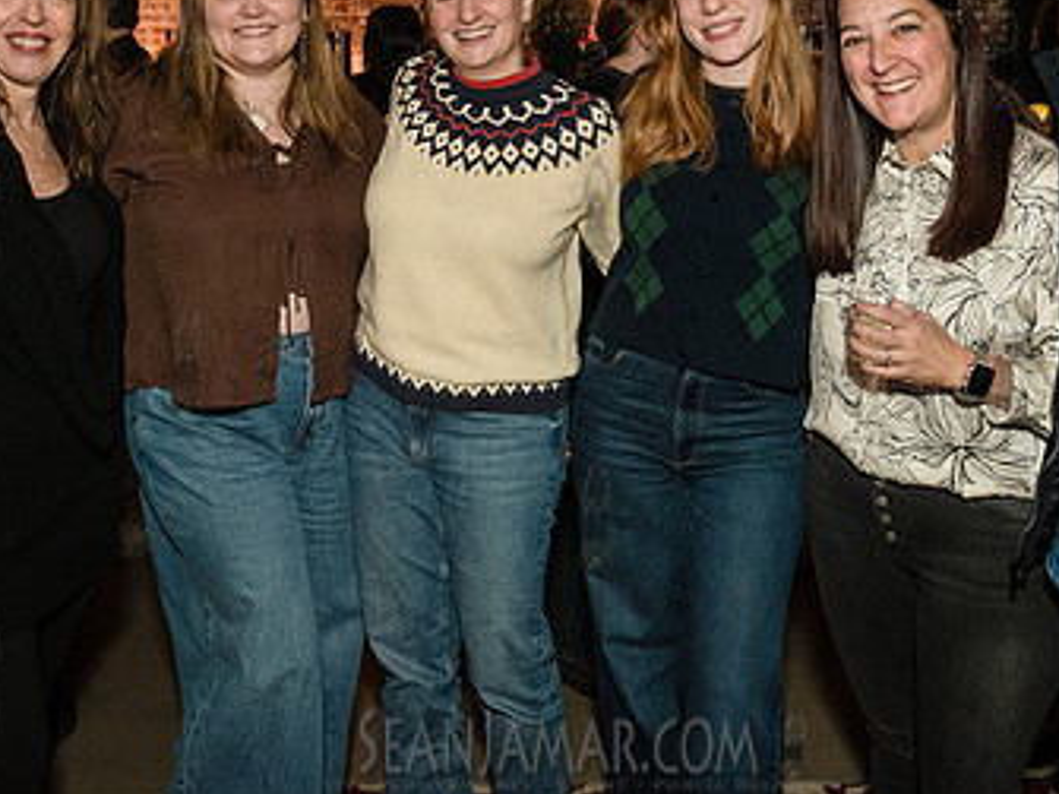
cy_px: 171
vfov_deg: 32.7
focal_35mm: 43
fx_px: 1315
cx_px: 548
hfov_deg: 43.9
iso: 4000
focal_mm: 24
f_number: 4
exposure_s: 1/160
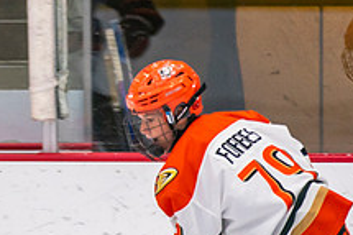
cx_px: 83
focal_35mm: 876
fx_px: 8583
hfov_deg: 2.4
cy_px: 384
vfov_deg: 1.6
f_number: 2.8
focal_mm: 190
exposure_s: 1/640
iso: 800
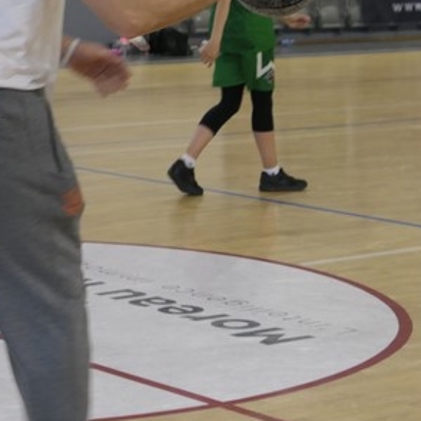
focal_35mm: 150
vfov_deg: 11.6
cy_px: 82
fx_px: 2064
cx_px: 120
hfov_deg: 11.6
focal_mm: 26.4
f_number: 2.8
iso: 640
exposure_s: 1/125
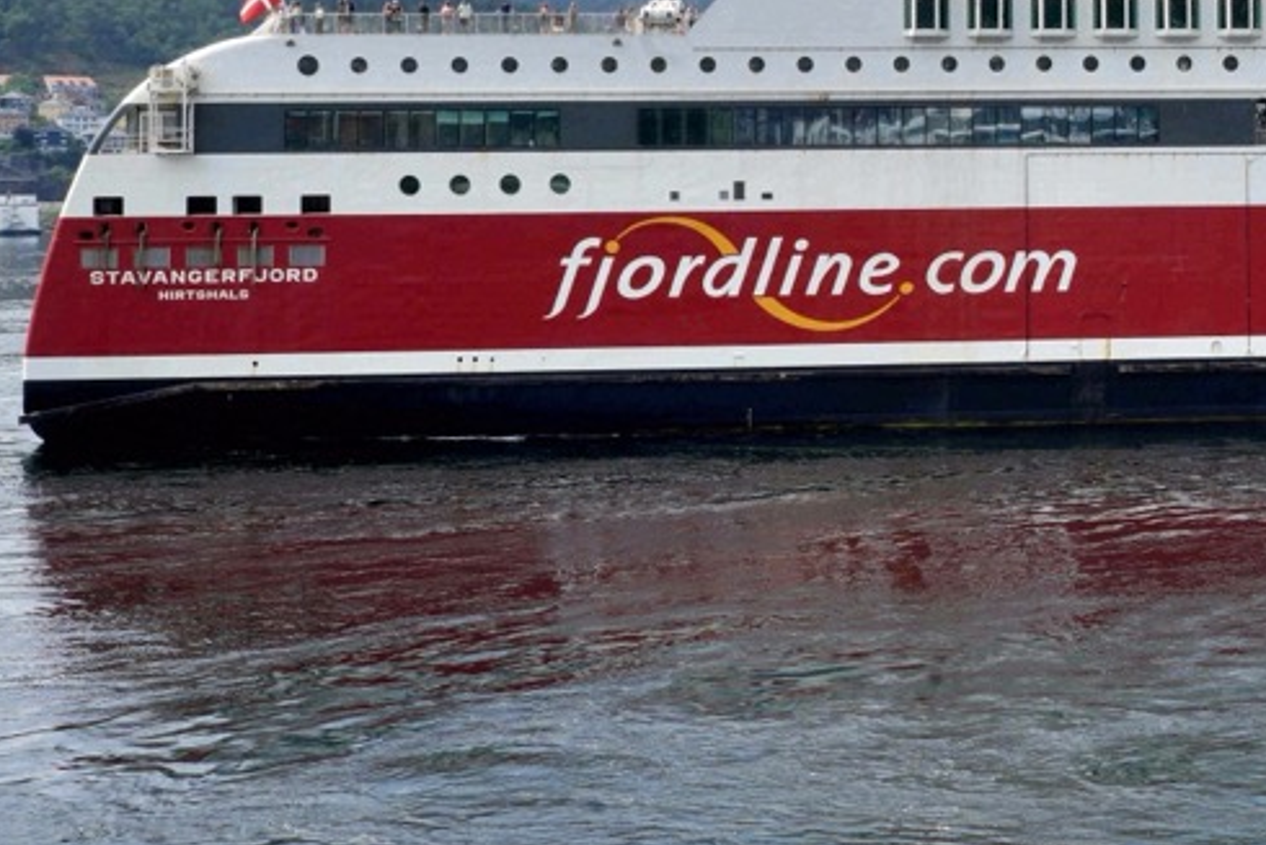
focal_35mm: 71
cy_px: 119
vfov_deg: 18.9
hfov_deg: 25.8
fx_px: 2497
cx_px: 1478
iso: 100
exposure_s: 1/60
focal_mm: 29
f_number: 18
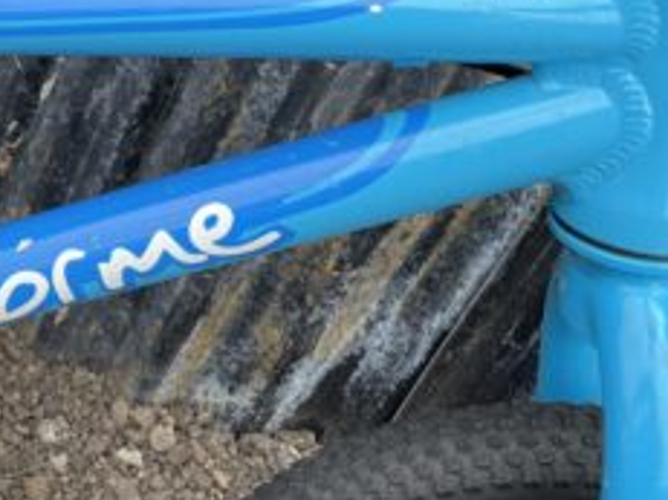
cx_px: 69
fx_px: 1042
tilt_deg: -29.6
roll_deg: -21.4
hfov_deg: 33.7
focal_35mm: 54
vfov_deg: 26.2
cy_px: 61
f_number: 1.6
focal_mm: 4.2
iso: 32
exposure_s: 1/401
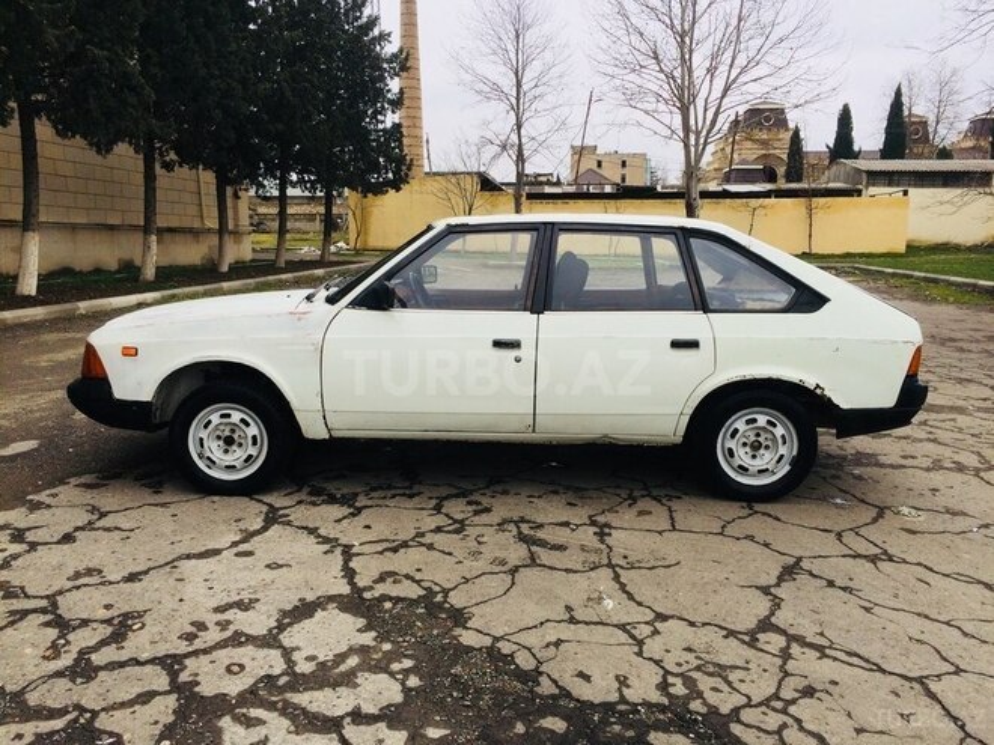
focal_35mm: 29
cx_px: 497
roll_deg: +0.7
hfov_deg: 61.7
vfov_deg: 48.2
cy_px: 372
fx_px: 833
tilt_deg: -9.1
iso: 32
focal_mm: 4.15
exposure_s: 1/595
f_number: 2.2
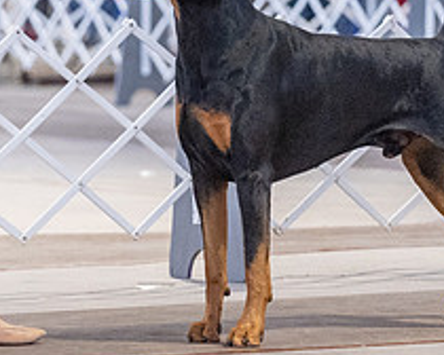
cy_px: -76
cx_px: 238
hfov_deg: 4.4
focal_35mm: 435
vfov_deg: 3.6
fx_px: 5716
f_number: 3.5
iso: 6400
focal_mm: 144
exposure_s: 1/320
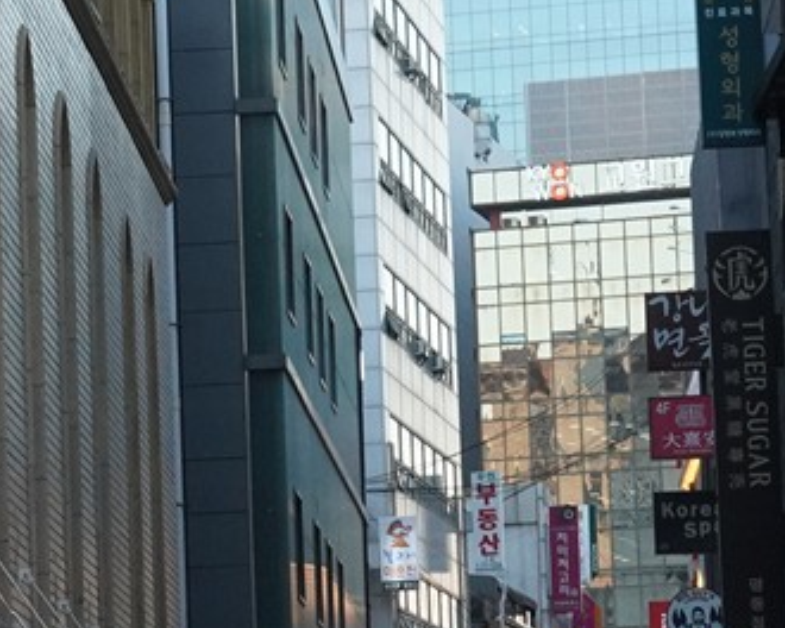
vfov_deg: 7.8
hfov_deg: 9.6
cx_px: 14
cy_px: 535
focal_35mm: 199
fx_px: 4623
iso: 2000
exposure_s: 1/80
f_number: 13
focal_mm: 35
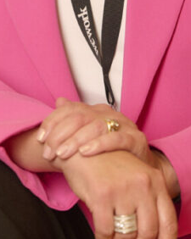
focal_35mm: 425
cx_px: 115
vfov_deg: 4.6
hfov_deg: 3.6
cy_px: -1
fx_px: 3008
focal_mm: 122
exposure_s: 1/100
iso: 400
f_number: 3.2
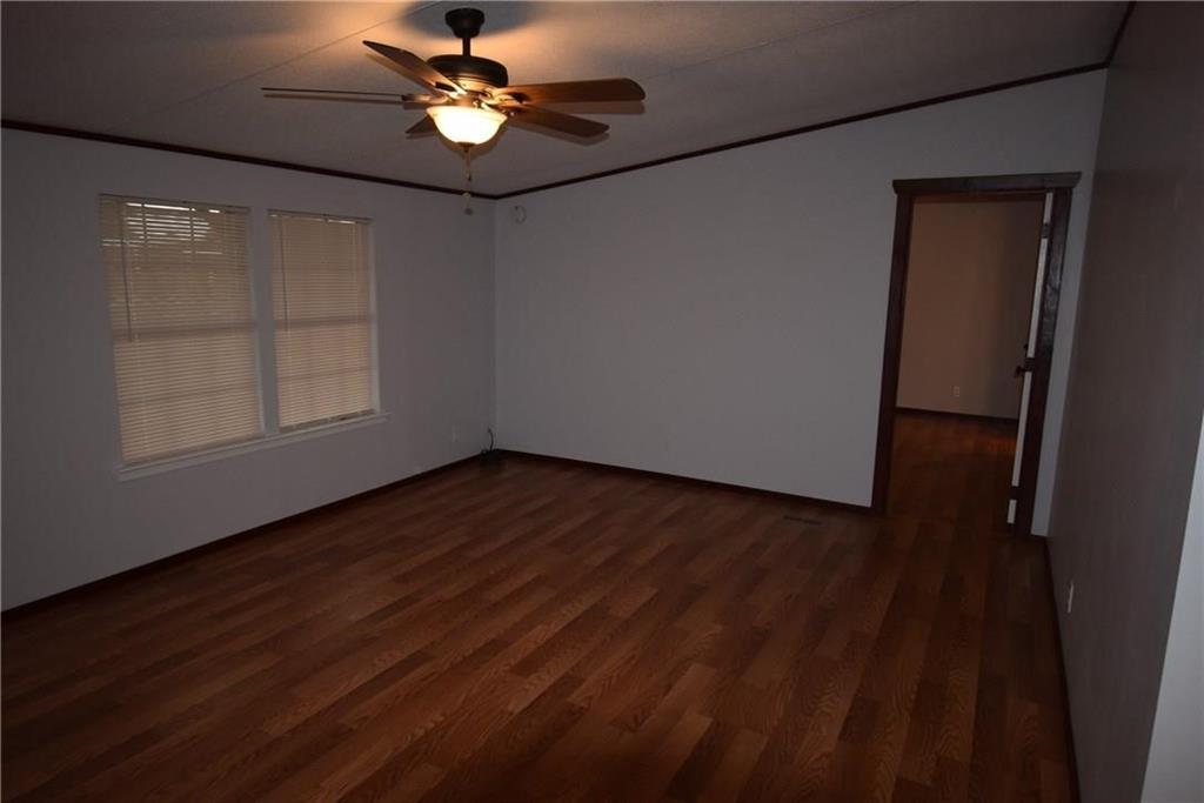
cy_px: 402
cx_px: 602
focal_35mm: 21
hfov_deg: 81.2
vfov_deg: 59.5
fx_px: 702
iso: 800
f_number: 5
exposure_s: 1/100
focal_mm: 14
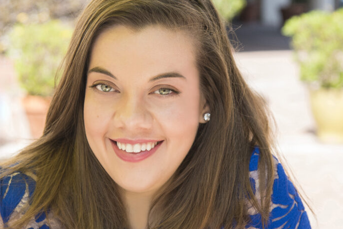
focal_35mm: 104
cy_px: 153
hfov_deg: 19.6
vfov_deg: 13.2
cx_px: 168
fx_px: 991
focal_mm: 70
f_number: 5
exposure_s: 1/800
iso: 800
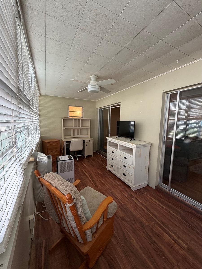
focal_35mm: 14
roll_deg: -1.5
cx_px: 101
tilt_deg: -6.3
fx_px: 109
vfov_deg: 102.1
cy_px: 134
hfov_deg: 85.7
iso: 200
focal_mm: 2.22
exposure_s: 1/60
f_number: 2.2
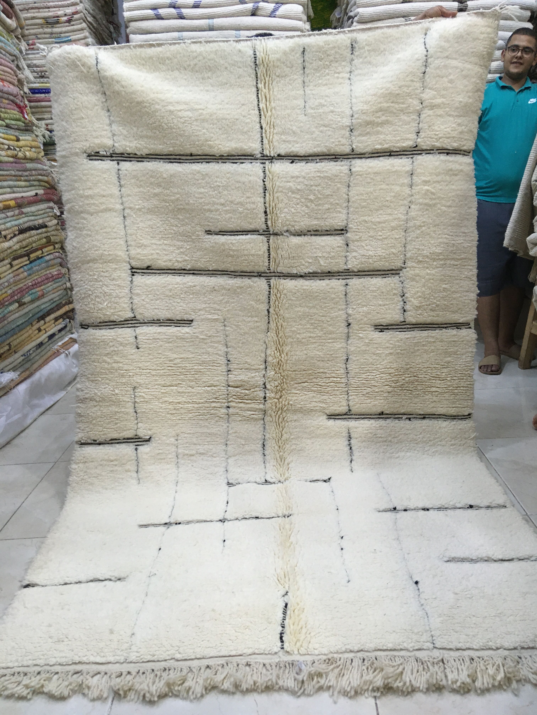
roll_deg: +4.7
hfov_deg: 48.2
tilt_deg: -16.8
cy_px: 358
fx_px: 600
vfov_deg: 61.7
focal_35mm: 29
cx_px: 268
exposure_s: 1/30
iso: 100
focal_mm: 4.15
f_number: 2.2
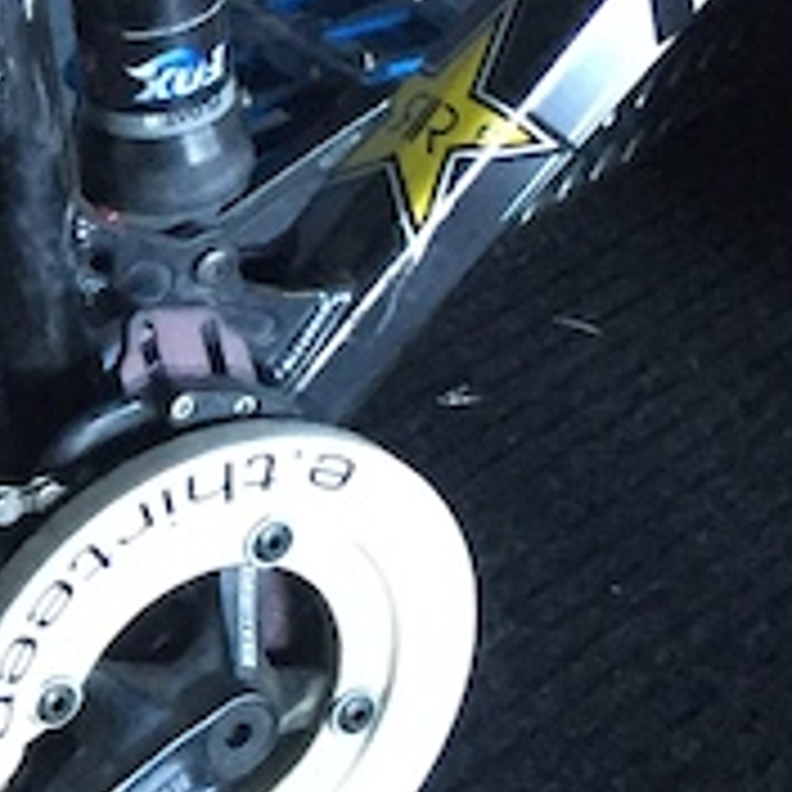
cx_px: -634
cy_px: 396
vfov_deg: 11.7
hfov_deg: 11.0
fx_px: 3857
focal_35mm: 149
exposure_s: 1/30
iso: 250
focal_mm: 4.15
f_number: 2.2
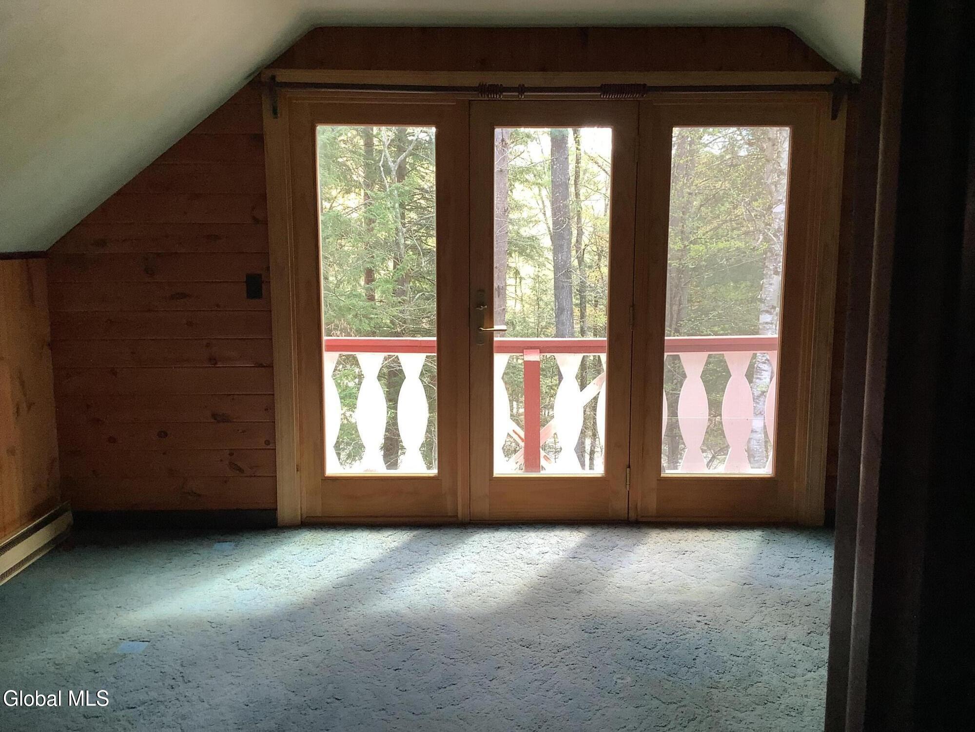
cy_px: 366
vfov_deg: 45.4
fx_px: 873
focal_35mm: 31
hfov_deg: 58.4
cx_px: 488
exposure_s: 1/60
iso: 80
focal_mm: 3.3
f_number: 2.4
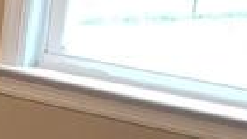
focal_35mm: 207
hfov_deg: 9.0
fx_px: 1357
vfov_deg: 5.8
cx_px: -422
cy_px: 252
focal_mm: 4.3
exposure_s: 1/40
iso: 250
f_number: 1.5
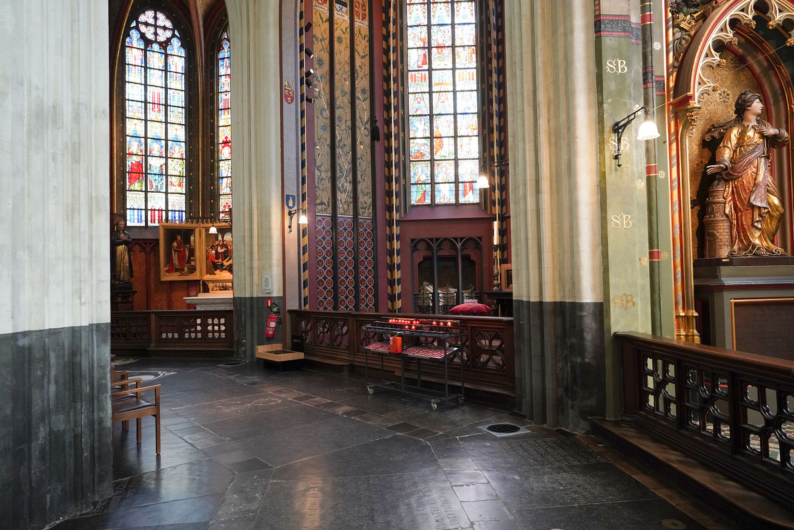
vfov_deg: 53.1
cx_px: 397
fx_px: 529
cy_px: 265
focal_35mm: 24
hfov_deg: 73.7
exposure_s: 1/80
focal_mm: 24
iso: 3200
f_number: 4.5
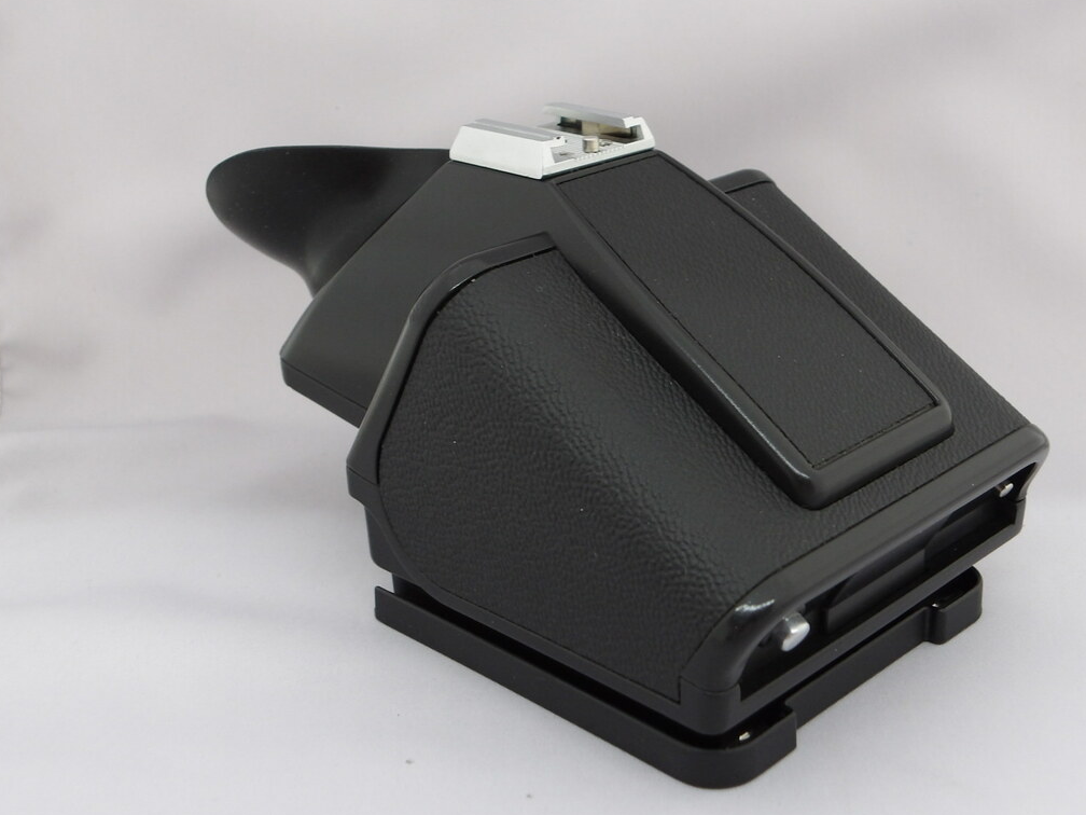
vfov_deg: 29.1
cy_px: 383
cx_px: 622
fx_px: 1569
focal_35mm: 50
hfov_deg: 38.1
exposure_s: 1/30
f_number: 3.7
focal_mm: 7.6
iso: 200
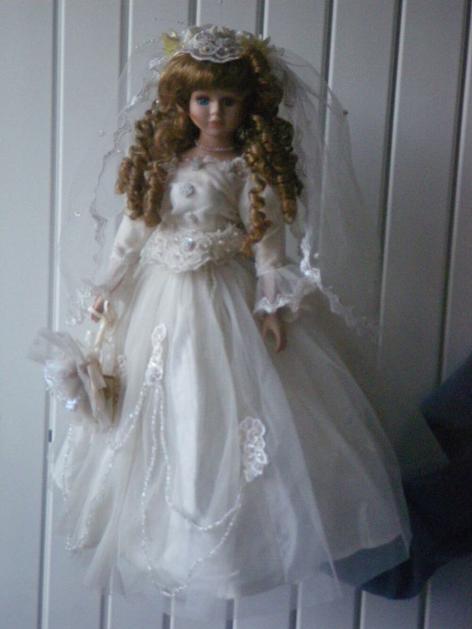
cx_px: 236
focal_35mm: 62
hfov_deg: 23.7
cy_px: 314
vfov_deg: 31.2
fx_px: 1127
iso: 800
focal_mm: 11.1
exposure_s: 1/80
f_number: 4.6
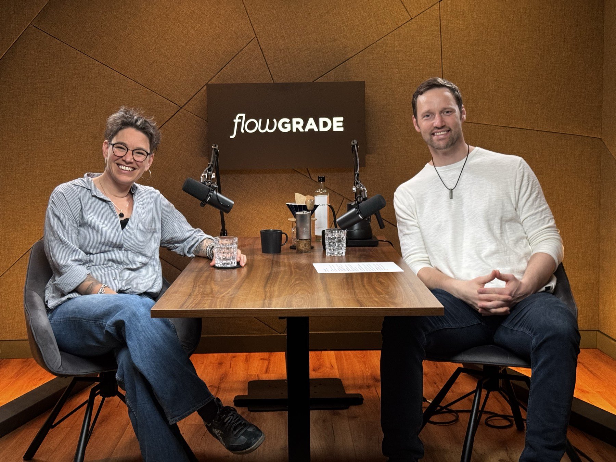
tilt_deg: -6.7
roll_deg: +1.2
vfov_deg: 30.3
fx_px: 854
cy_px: 231
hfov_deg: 39.7
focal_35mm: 48
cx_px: 308
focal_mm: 6.76
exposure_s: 1/33
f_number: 1.78
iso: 320
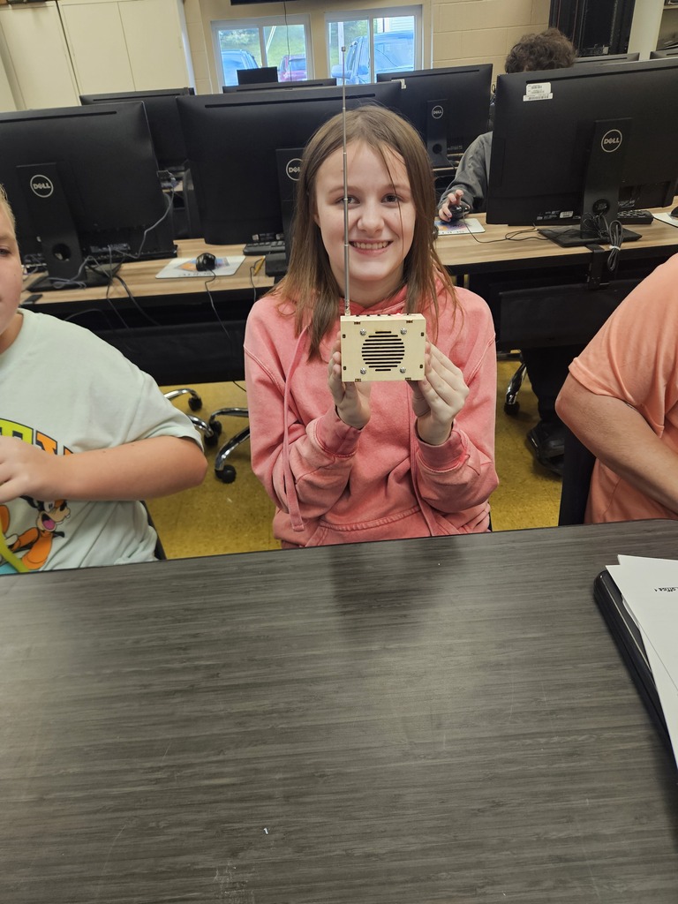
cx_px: 339
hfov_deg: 58.9
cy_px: 452
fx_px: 601
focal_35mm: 23
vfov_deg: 73.9
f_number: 1.8
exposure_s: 1/120
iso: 200
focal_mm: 5.4
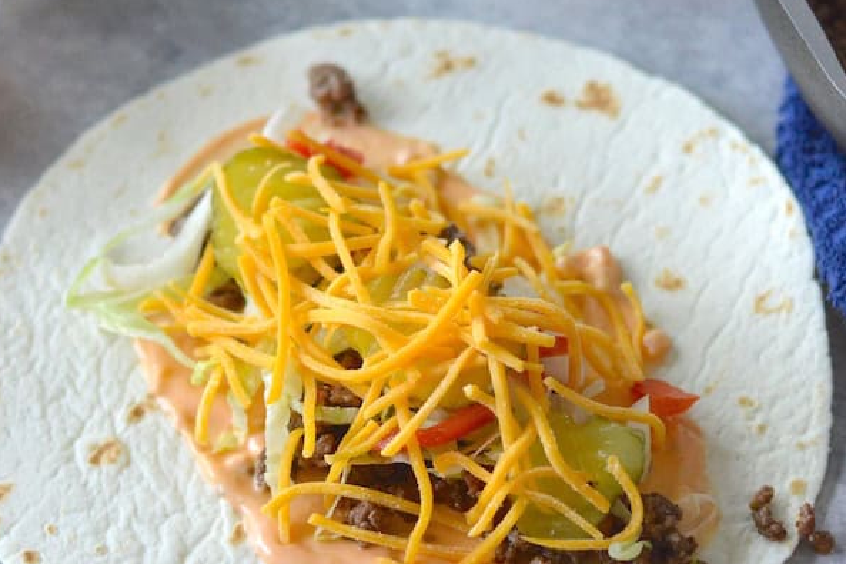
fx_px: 2678
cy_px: 180
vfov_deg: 12.0
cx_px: 421
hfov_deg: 18.0
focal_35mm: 114
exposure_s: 1/500
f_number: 2.8
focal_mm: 50
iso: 1600
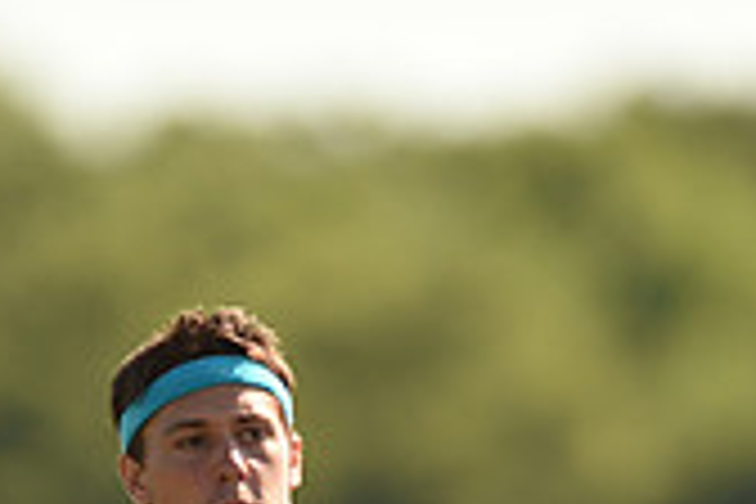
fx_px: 28999
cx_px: 342
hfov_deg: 1.5
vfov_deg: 1.0
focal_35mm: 1381
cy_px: 781
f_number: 3.2
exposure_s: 1/1000
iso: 100
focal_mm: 400
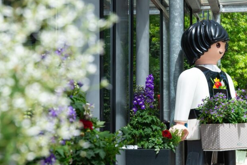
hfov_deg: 21.0
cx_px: 153
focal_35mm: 97
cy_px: 128
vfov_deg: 14.0
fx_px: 665
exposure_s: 1/400
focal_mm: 58
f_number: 7.1
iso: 100
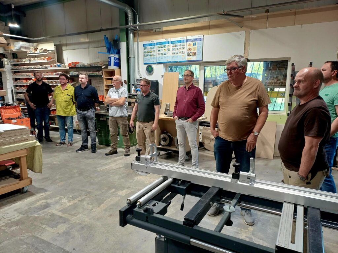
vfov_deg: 54.9
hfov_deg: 69.4
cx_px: 169
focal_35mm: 25
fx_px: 244
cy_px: 126
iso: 125
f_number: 1.8
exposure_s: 1/50
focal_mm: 4.65
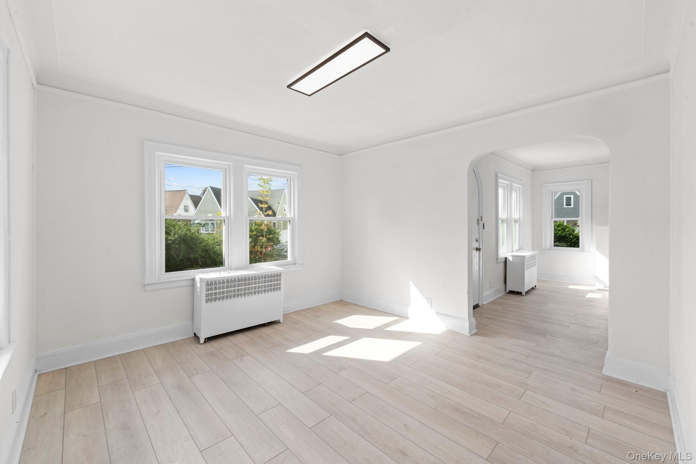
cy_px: 232
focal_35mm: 14
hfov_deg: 104.3
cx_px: 348
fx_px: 271
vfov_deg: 81.2
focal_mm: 14
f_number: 10
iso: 320
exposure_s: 1/13
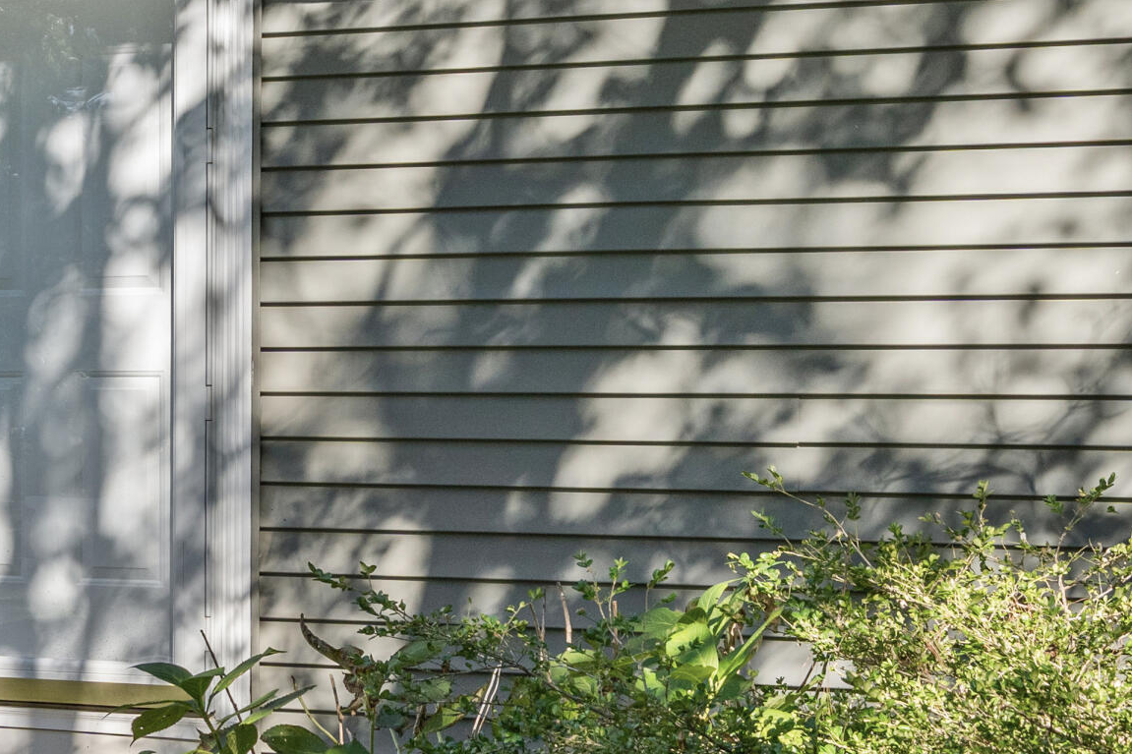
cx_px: 24
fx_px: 2704
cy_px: 337
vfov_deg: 15.9
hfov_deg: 22.8
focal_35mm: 86
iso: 640
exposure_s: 1/800
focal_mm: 33
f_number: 8
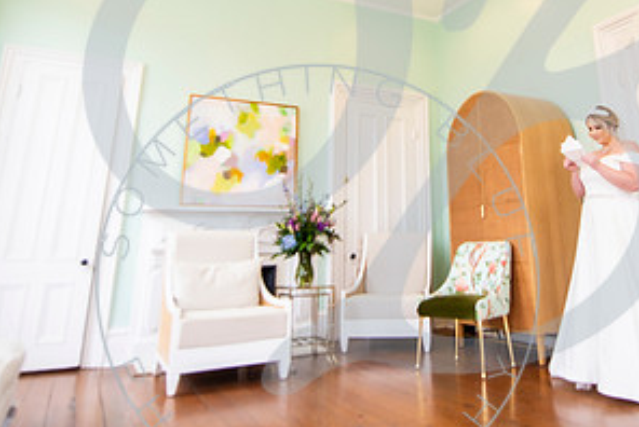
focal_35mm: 30
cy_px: 104
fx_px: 533
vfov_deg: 42.3
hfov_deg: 60.6
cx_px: 418
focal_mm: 15
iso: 500
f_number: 2.8
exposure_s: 1/200
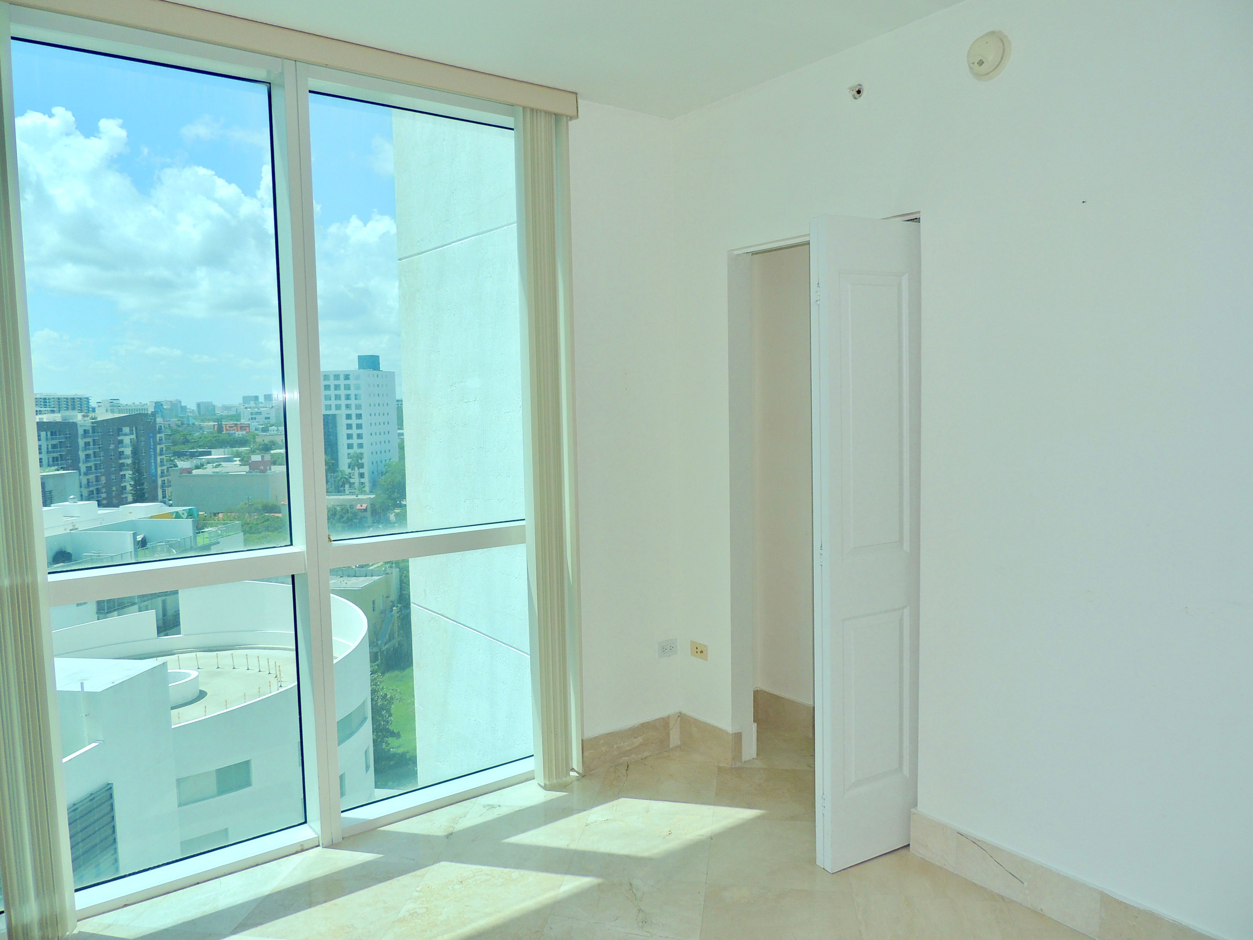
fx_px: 869
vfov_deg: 56.8
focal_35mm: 24
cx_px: 626
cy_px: 470
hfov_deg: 71.6
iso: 100
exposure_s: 1/1000
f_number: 3
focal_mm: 4.3
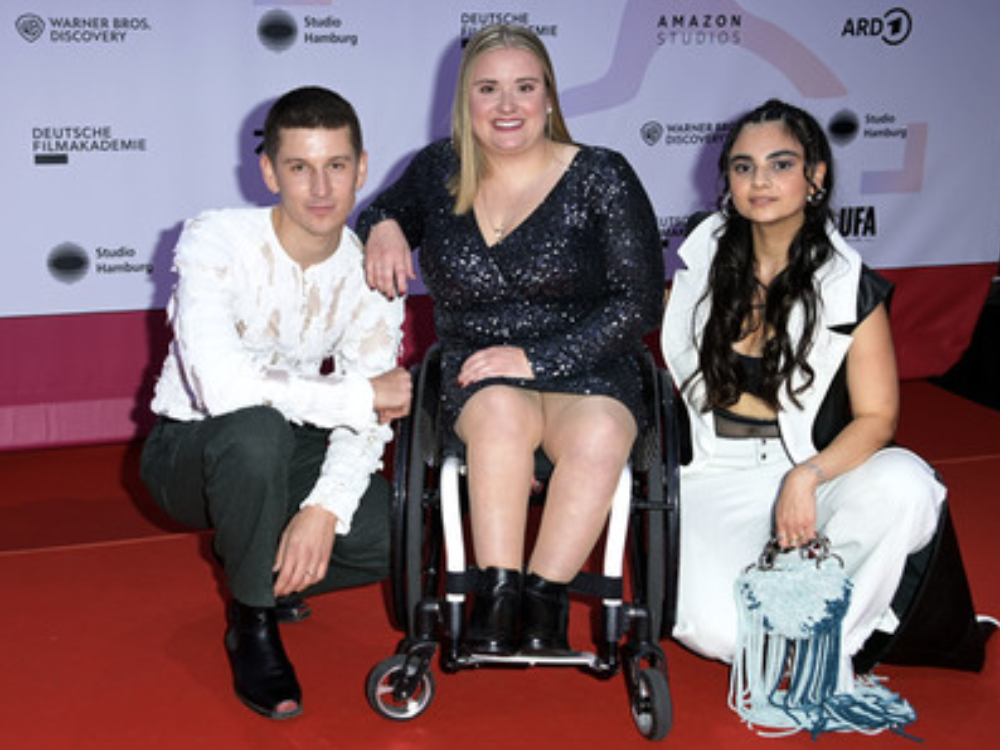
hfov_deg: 39.6
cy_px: 375
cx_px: 487
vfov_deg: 30.3
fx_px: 1387
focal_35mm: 48
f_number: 5.6
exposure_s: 1/250
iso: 400
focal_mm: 44
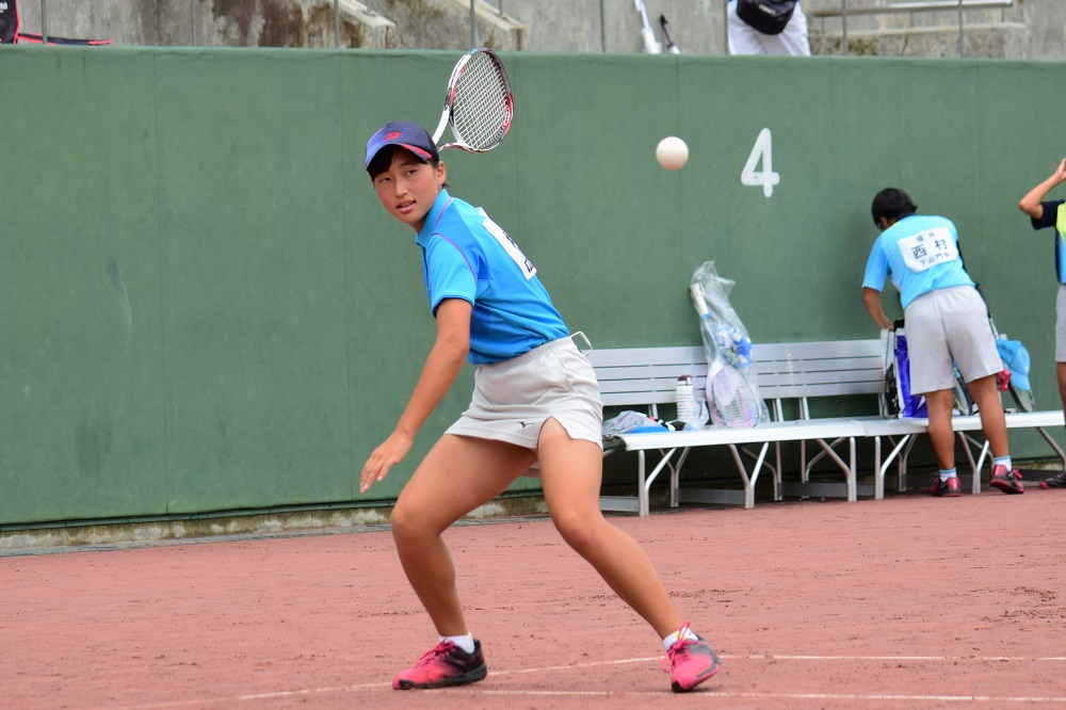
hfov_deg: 13.4
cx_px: 533
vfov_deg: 9.0
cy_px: 355
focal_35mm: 153
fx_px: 4529
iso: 500
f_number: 4.8
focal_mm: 102
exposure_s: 1/1250
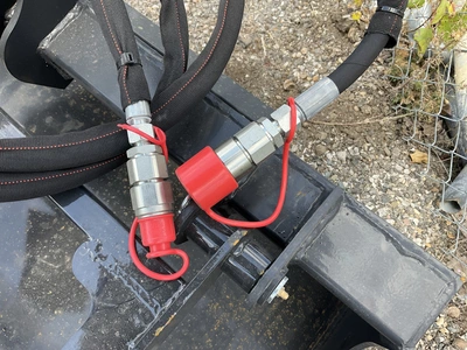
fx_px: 391
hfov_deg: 61.7
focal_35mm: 29
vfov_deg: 48.2
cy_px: 175
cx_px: 234
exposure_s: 1/277
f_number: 1.8
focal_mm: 3
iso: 25
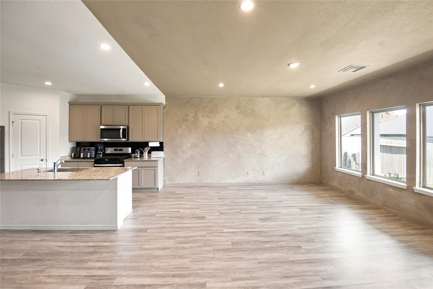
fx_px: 156
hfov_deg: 108.3
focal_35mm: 13
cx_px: 216
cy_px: 144
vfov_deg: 85.4
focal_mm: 13
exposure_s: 1/125
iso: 640
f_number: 4
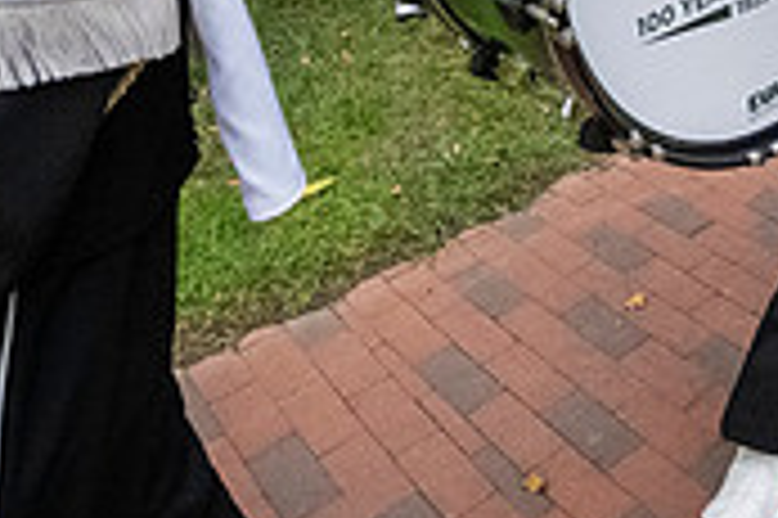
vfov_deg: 22.2
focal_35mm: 47
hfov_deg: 38.4
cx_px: 733
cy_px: -313
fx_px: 1015
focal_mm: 14
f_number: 4
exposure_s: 1/8000
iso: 6400
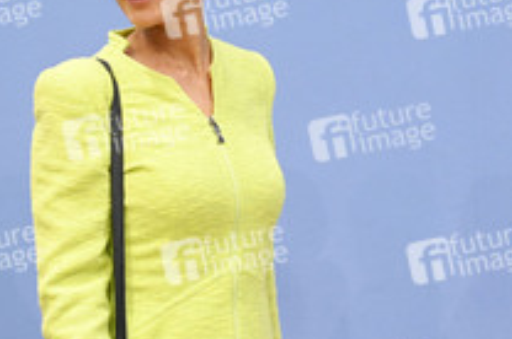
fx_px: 1108
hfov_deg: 25.8
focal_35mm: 78
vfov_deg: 17.4
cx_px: 159
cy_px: 194
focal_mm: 36
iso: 5000
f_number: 5.6
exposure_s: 1/400
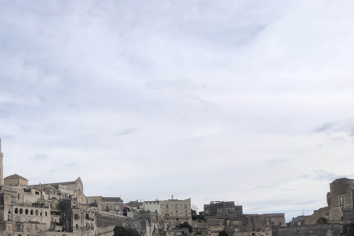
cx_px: 110
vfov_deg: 25.7
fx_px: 501
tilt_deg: +6.3
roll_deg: +1.9
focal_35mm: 51
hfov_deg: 38.3
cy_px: 207
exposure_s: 1/2183
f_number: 1.8
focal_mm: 4
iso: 20
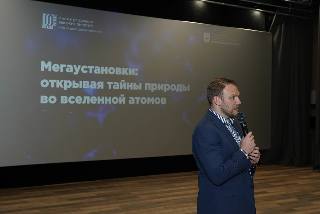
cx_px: 160
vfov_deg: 29.2
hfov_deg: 42.7
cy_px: 107
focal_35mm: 46
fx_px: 409
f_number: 5.6
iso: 3200
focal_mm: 46
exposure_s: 1/250
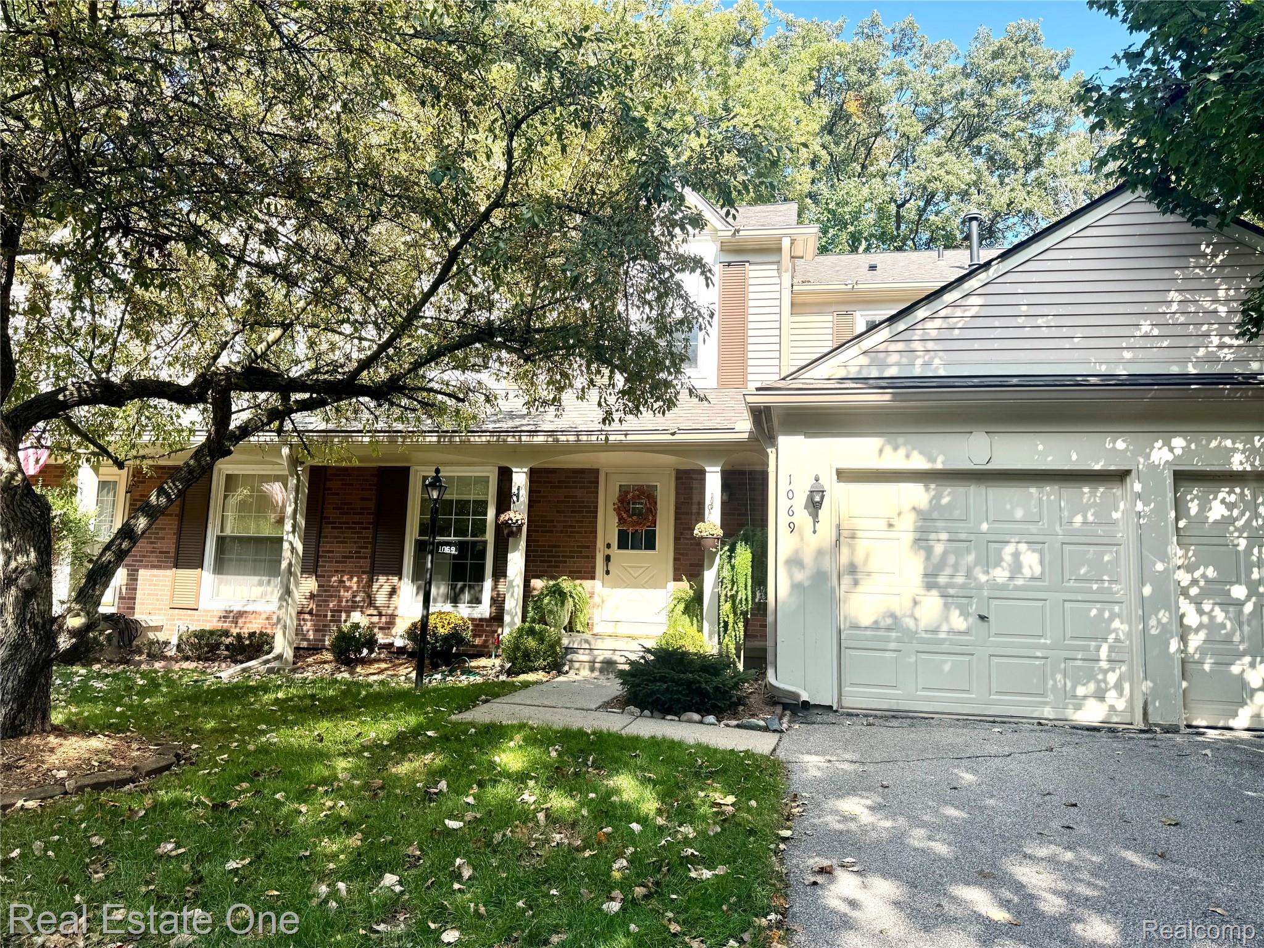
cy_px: 474
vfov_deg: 56.8
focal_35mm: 24
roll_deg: -1.3
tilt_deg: +8.0
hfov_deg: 71.6
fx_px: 876
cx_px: 632
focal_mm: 6.76
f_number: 1.78
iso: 80
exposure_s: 1/1339
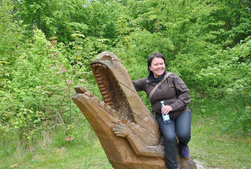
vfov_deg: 35.6
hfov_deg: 51.2
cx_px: 126
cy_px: 84
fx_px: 262
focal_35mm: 38
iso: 140
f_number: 5.6
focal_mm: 25
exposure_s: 1/125
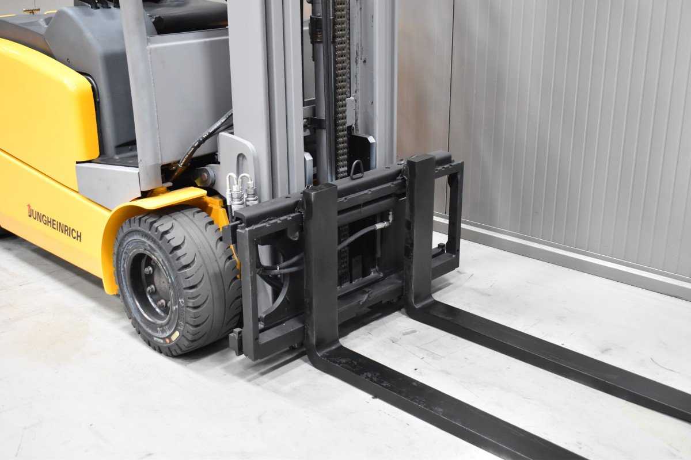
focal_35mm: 44
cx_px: 346
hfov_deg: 45.0
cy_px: 230
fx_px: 835
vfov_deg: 30.8
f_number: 5
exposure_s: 1/25
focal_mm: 29
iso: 1600
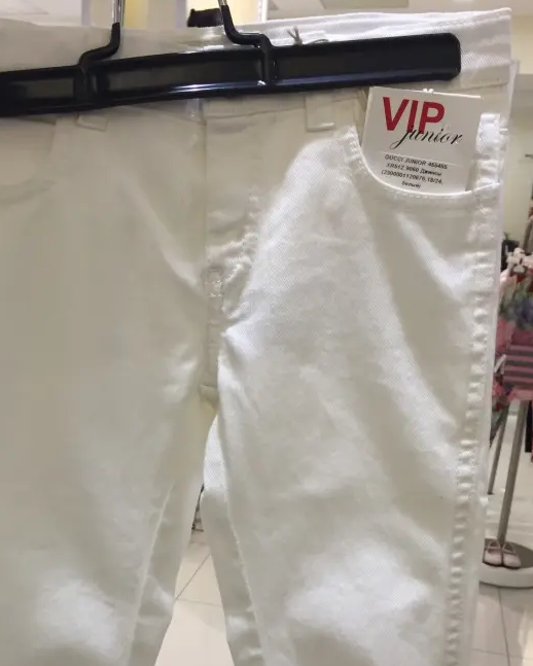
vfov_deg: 42.7
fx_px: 828
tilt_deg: -17.4
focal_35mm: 42
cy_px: 483
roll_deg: -2.8
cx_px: 187
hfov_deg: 35.4
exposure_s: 1/33
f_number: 2.2
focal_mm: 4.15
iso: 50
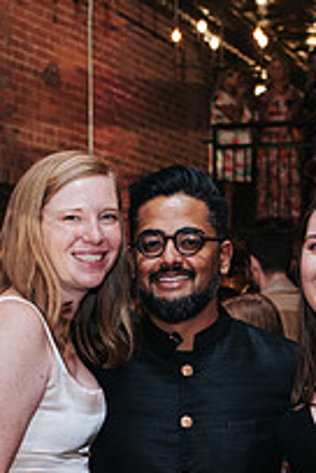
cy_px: 457
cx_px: 173
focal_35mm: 116
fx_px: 1527
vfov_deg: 17.3
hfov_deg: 11.8
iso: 800
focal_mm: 35
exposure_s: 1/200
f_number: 4
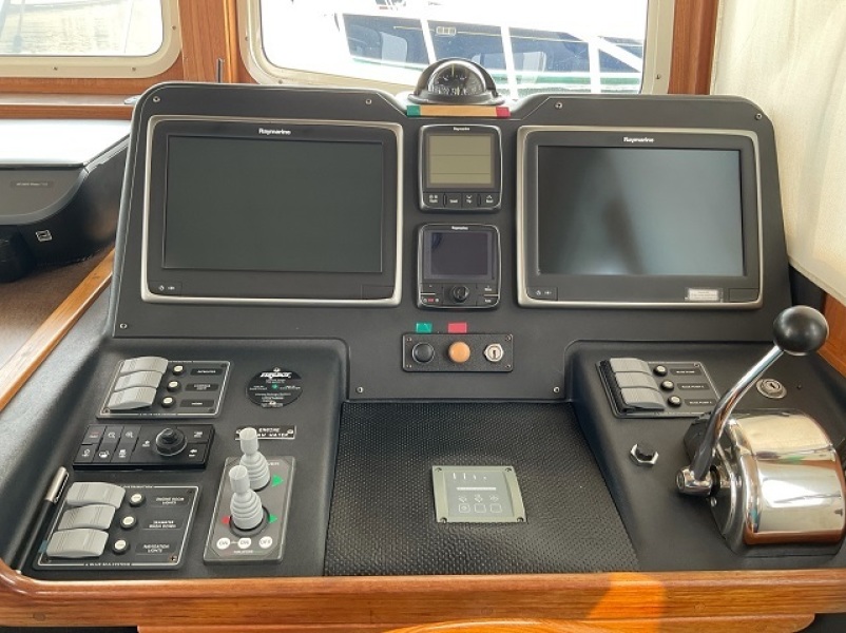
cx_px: 423
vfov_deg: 48.2
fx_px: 708
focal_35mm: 29
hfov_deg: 61.7
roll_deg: -1.3
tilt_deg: -26.1
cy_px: 316
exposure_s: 1/100
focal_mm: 3
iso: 50
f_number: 1.8
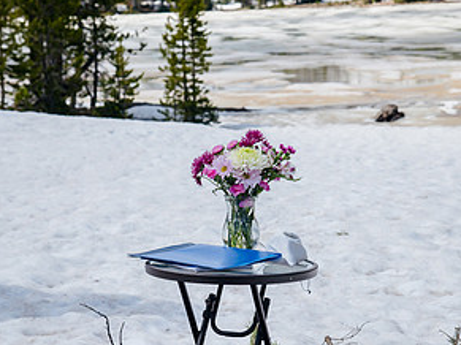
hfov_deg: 18.9
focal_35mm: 104
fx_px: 1384
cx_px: 234
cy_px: 209
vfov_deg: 14.2
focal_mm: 70
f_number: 8
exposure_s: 1/640
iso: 200
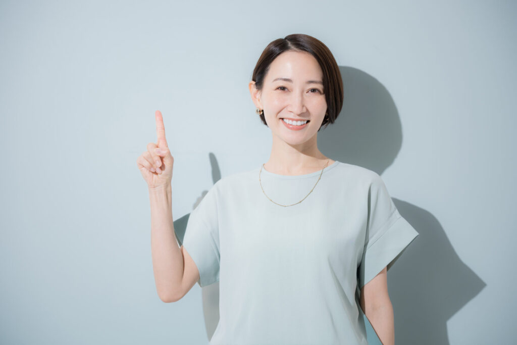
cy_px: 172
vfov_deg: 14.6
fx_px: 1350
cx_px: 258
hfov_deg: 21.7
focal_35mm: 94
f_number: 2.8
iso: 400
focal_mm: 94
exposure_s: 1/250
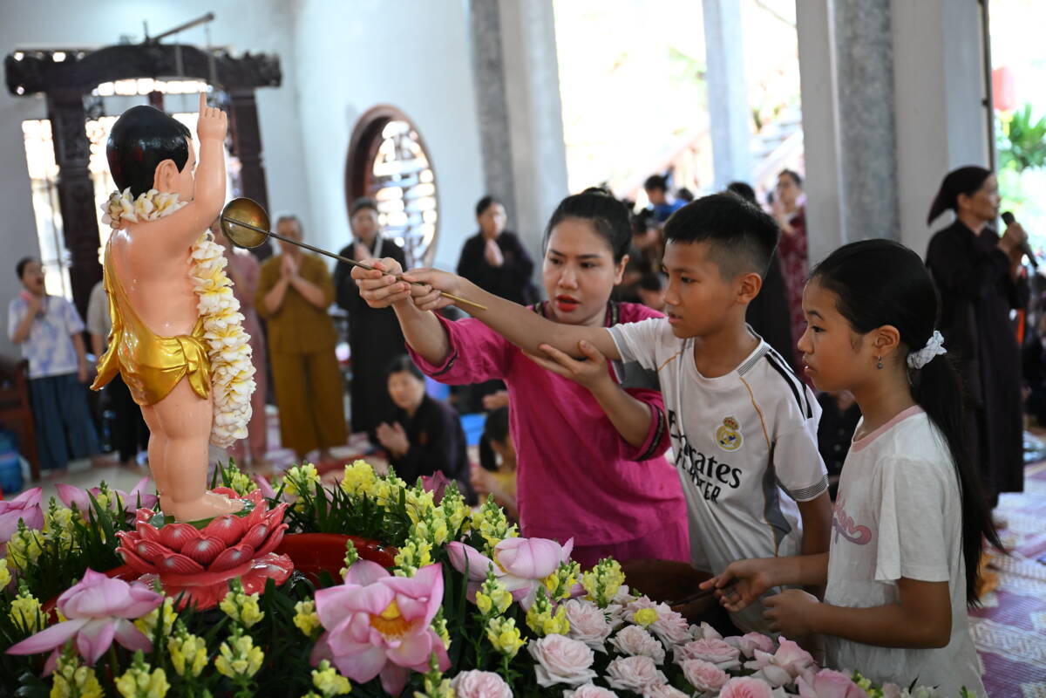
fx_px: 1191
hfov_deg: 47.4
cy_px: 349
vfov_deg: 32.6
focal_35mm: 41
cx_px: 523
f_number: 2.8
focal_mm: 41
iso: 2500
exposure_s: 1/320
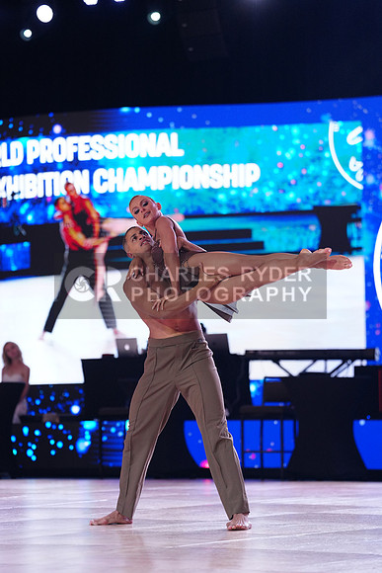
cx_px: 191
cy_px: 286
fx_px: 2052
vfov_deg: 15.9
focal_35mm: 129
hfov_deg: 10.6
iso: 2000
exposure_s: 1/400
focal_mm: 129
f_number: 2.8
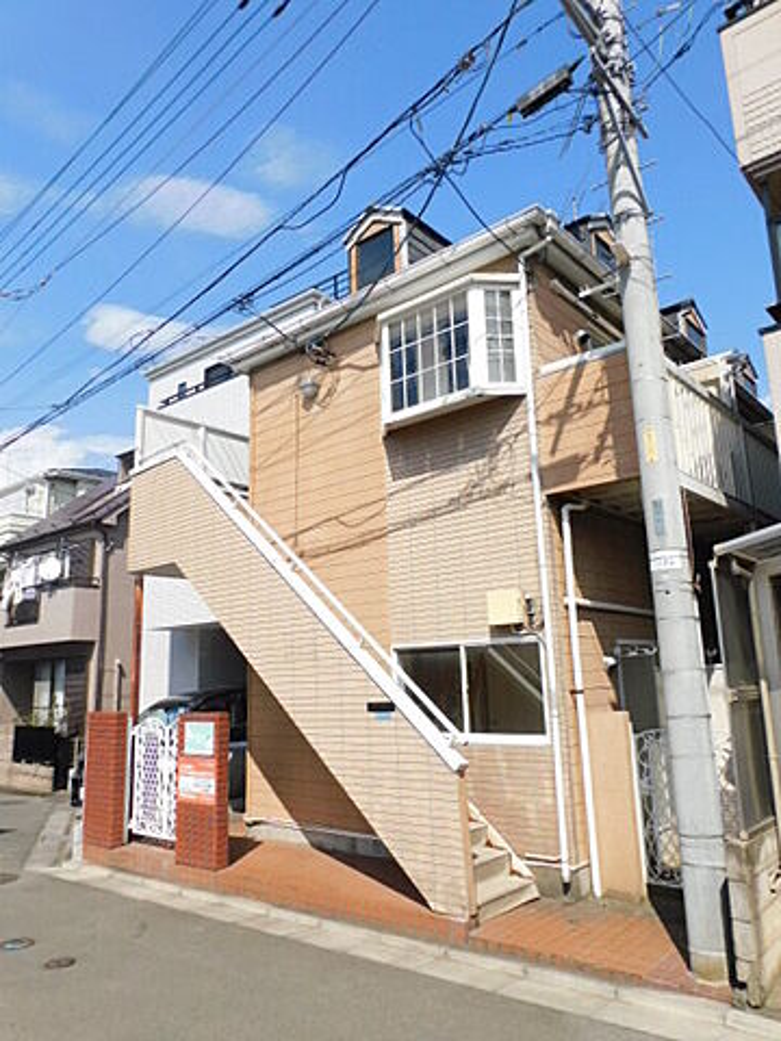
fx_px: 722
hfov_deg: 56.8
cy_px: 520
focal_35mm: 24
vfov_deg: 71.6
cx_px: 390
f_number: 3.3
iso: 125
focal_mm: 4.3
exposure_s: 1/1600
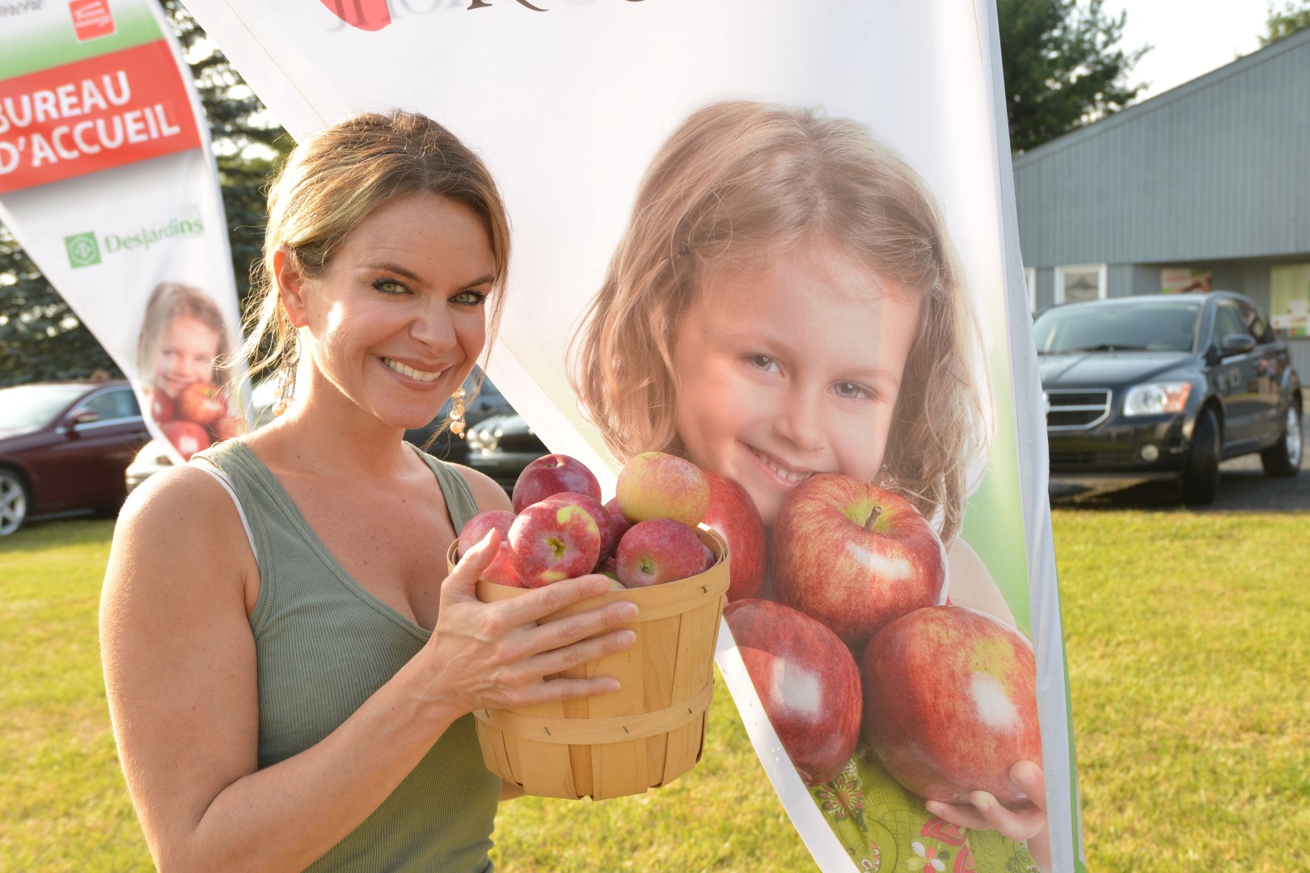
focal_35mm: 42
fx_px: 1528
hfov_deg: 46.4
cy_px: 436
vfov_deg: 31.9
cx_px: 655
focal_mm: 42
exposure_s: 1/320
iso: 800
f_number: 10
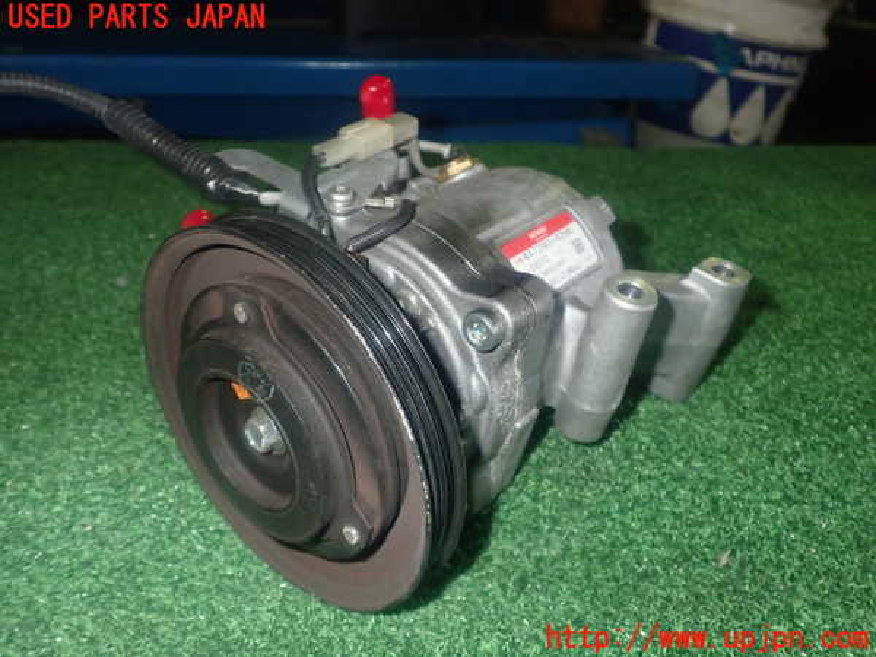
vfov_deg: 44.2
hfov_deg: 56.8
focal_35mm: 32
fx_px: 810
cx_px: 438
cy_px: 328
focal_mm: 5.79
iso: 800
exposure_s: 1/30
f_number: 7.1
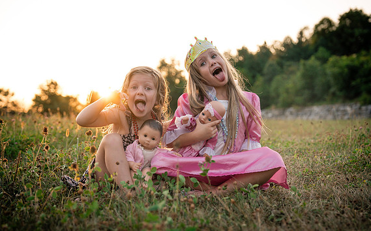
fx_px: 526
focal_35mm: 52
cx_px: 188
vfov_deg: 24.8
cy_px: 125
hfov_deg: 38.9
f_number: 2.8
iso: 250
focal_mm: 50
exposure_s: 1/500
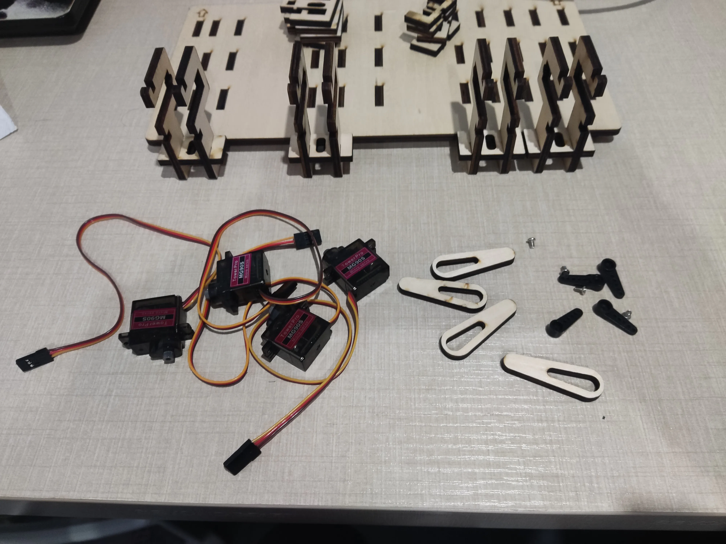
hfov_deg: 69.4
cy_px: 272
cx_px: 363
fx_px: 524
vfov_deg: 54.9
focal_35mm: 25
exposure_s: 1/33
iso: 889
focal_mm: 4.71
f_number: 1.79
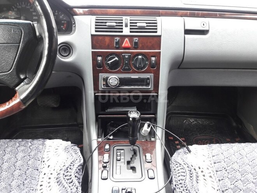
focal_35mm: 28
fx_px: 208
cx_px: 128
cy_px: 96
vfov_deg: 49.7
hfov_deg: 63.4
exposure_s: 1/33
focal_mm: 3.7
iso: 64
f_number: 1.9
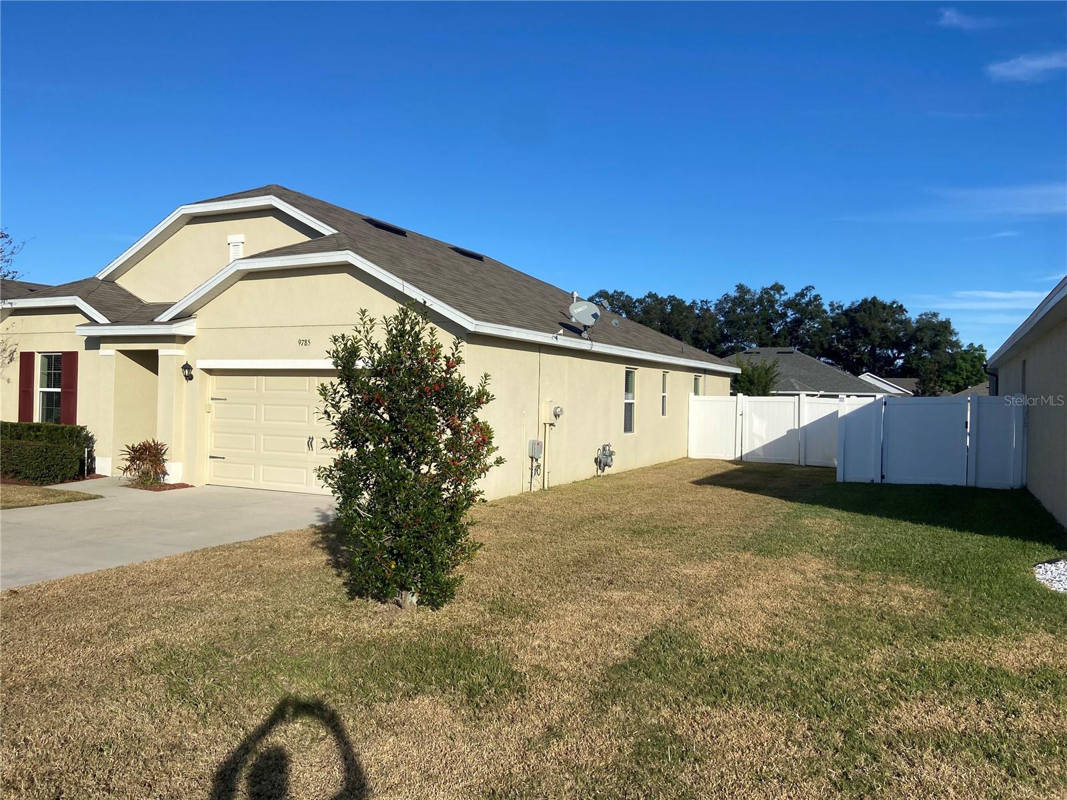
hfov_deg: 67.3
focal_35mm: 26
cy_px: 400
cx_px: 534
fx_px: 801
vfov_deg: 53.1
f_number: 1.8
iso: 32
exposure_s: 1/3497
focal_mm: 4.25
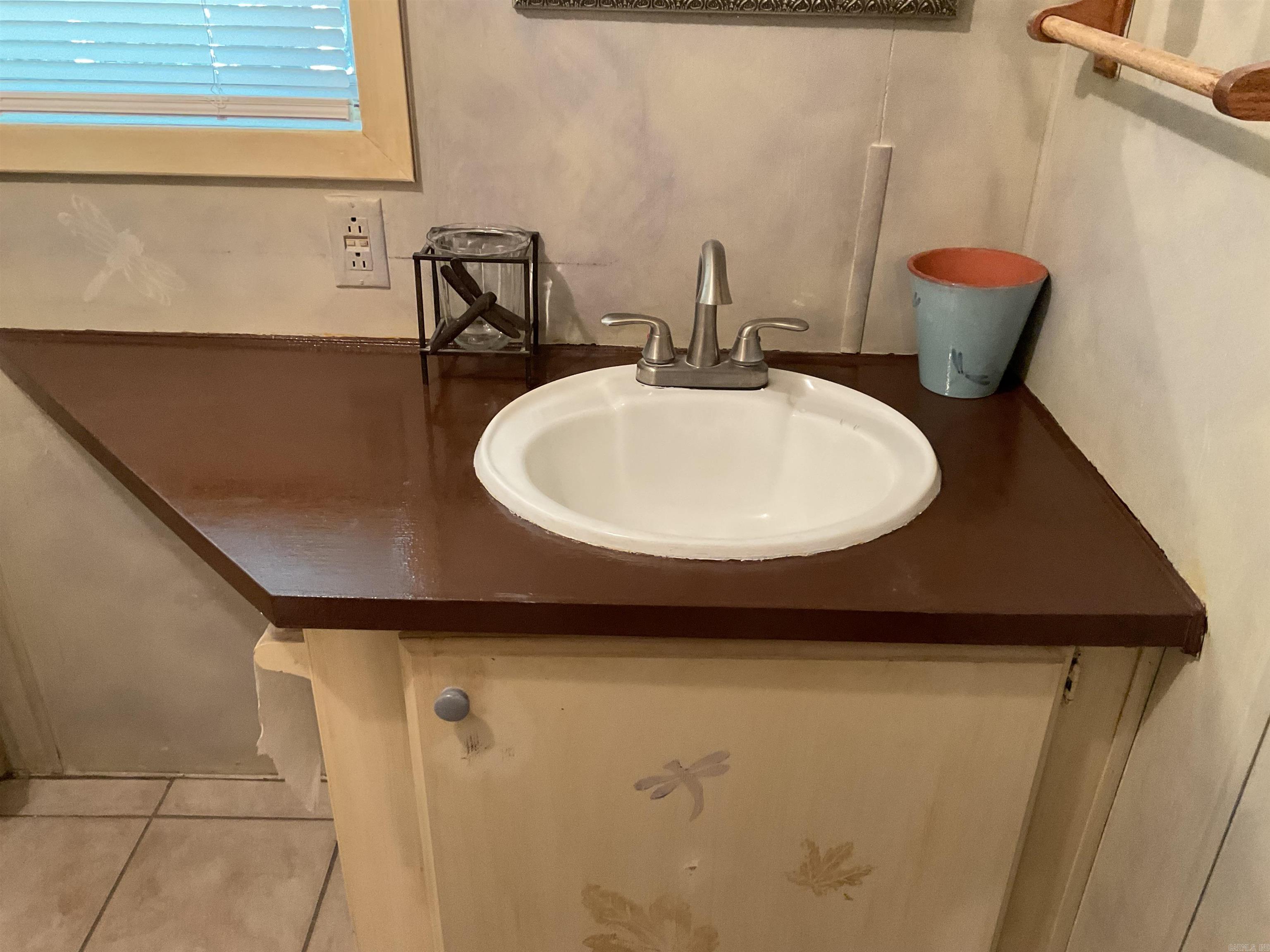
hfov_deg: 61.7
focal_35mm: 29
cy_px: 476
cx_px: 635
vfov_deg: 48.2
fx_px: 1064
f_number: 1.8
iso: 200
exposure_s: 1/60
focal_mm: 3
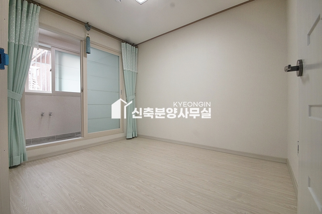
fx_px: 134
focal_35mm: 15
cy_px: 107
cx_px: 161
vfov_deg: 77.2
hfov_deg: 100.4
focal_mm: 10
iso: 800
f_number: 9
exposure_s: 1/25
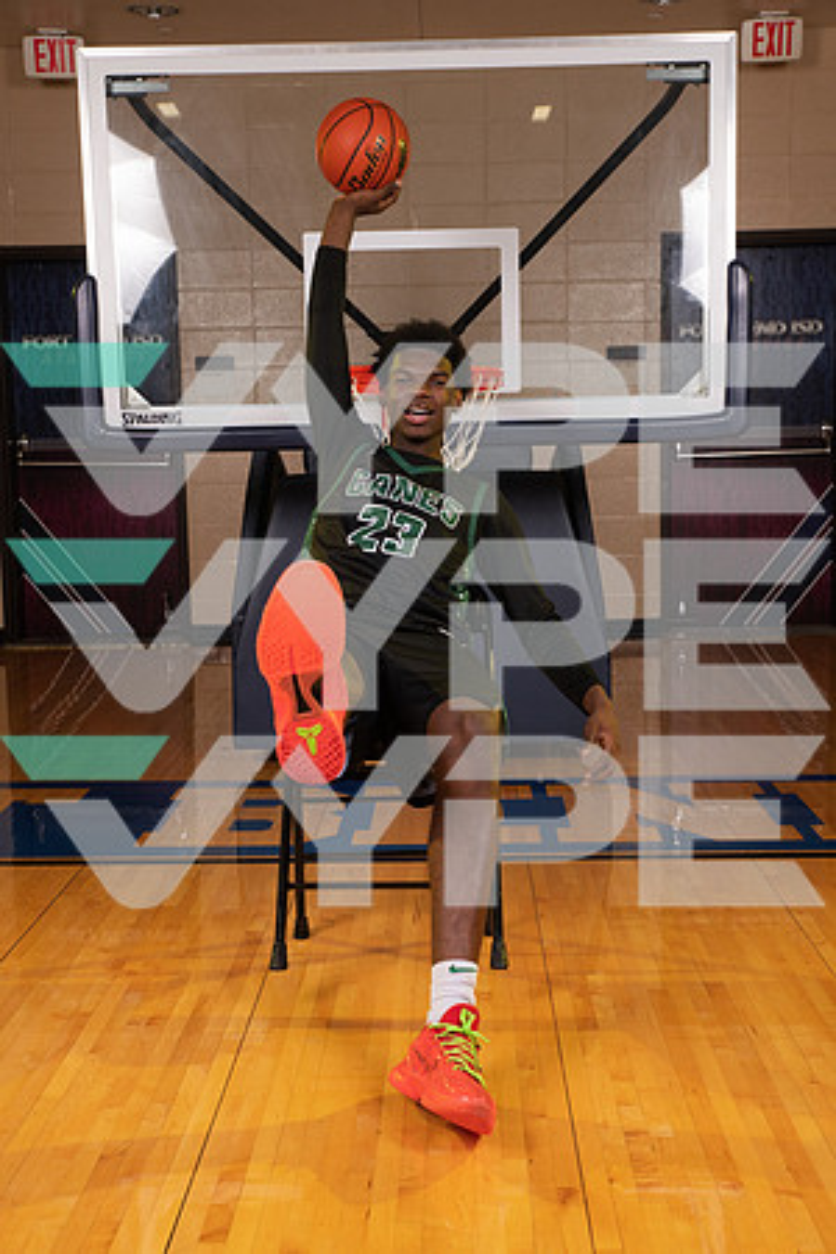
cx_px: 418
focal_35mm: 46
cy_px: 627
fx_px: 1602
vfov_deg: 42.7
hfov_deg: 29.2
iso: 320
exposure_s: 1/320
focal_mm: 46
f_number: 7.1
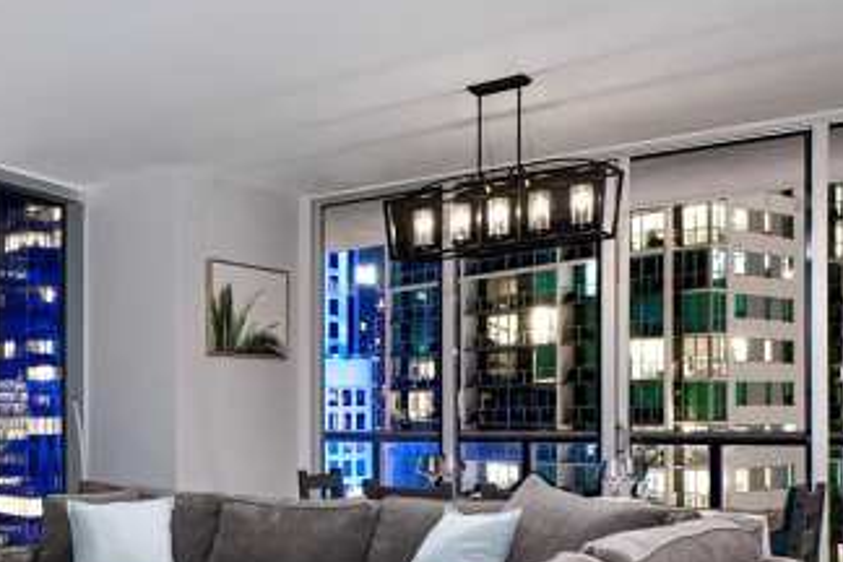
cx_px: 68
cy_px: 457
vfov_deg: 31.0
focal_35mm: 42
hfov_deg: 42.2
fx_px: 983
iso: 800
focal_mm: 17
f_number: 7.1
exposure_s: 2.5
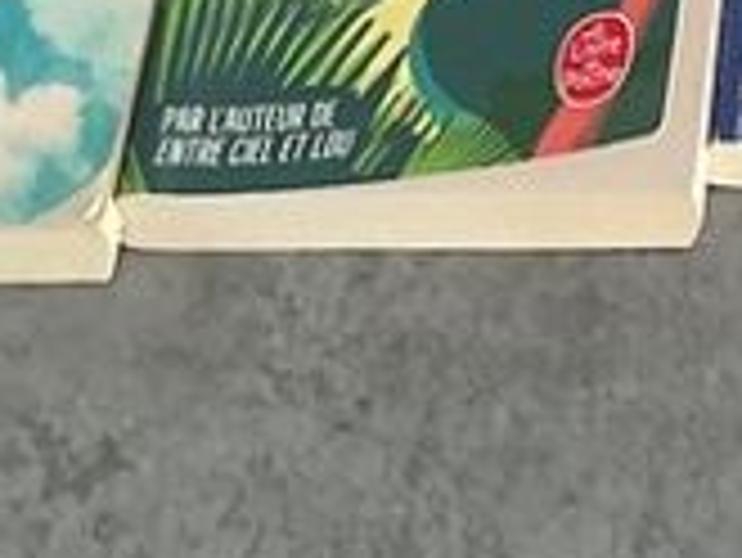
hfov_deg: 10.9
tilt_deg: -46.0
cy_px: -716
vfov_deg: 7.9
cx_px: 1025
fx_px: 3775
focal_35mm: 176
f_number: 1.8
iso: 125
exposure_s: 1/60
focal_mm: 3
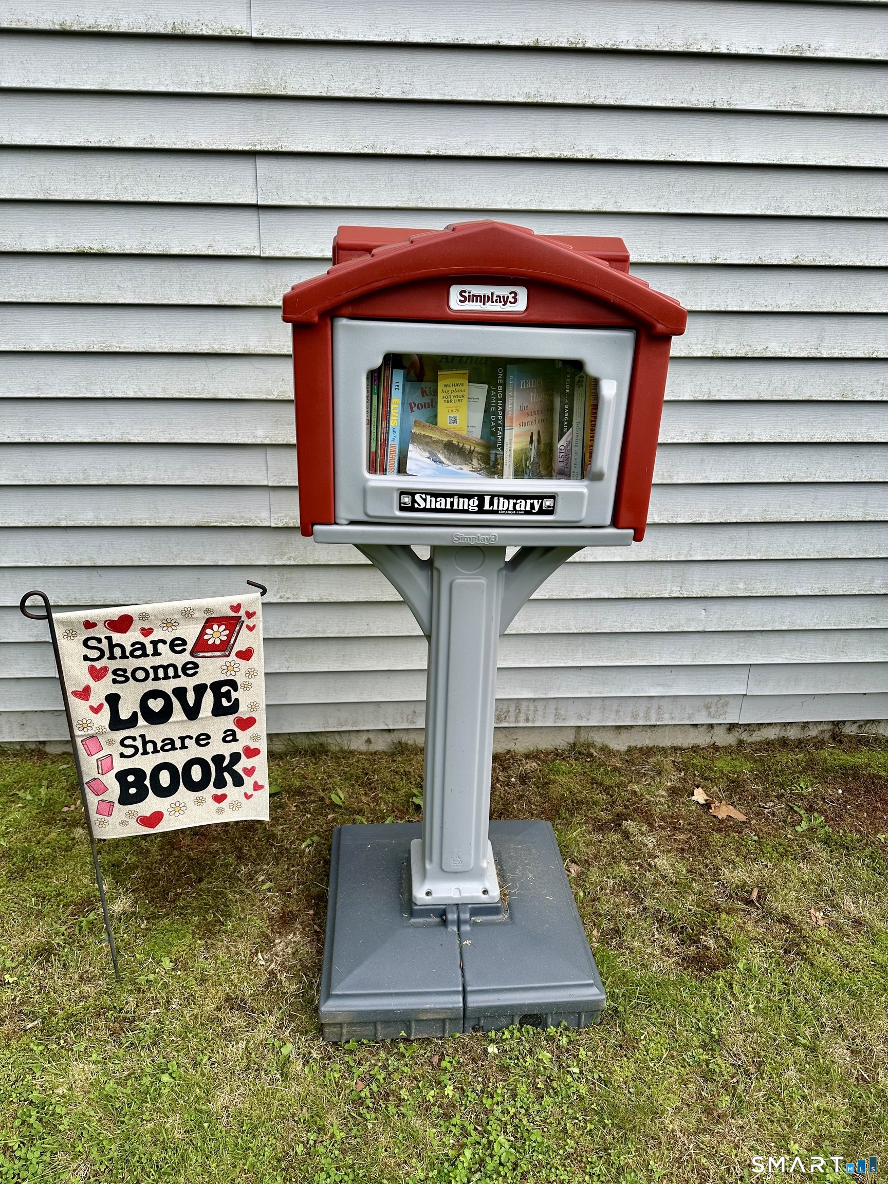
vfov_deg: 71.6
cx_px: 444
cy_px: 592
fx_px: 821
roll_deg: -1.3
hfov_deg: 56.8
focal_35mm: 24
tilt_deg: -22.1
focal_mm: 6.86
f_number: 1.78
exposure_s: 1/299
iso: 80
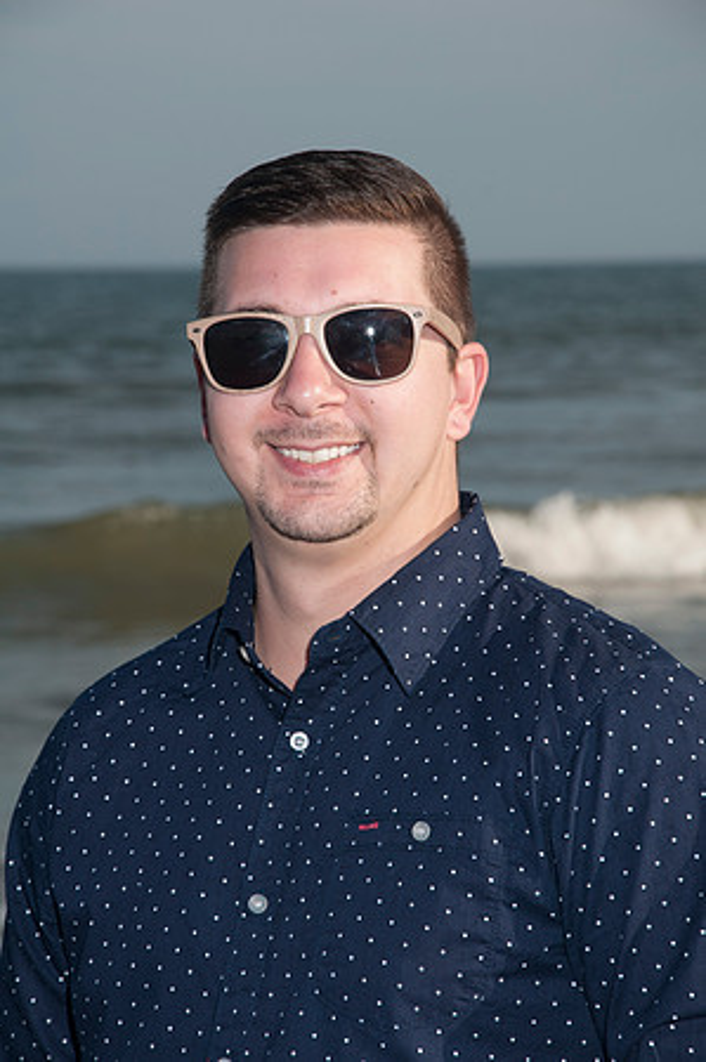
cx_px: 353
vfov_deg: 13.1
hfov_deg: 8.7
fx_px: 4643
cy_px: 531
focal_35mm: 158
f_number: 11
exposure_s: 1/250
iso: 100
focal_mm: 105
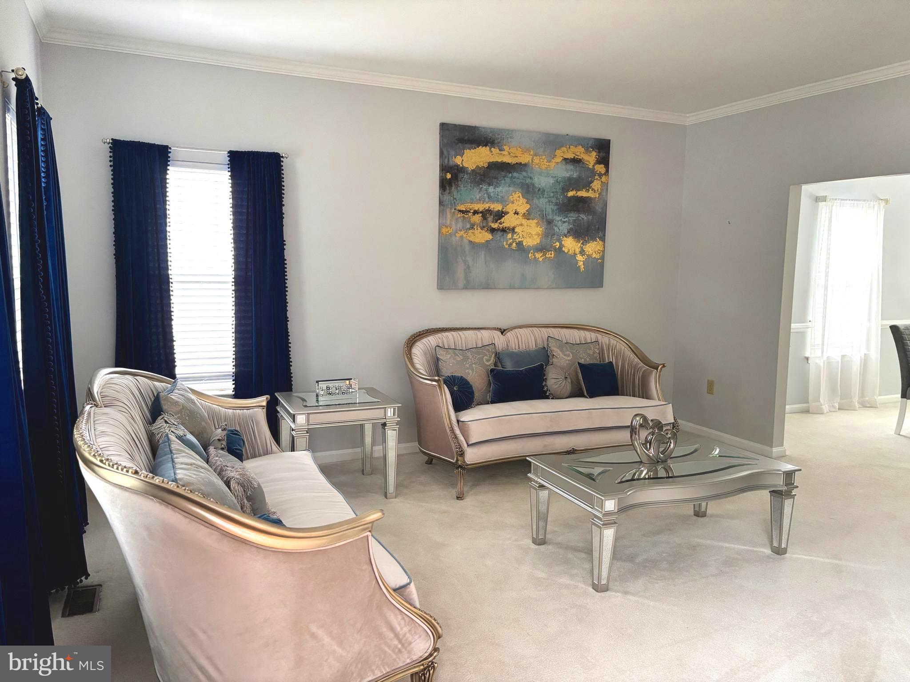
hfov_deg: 67.3
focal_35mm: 26
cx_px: 455
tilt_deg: -7.2
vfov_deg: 53.1
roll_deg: -1.0
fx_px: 683
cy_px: 341
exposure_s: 1/60
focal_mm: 5.96
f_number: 1.6
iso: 200
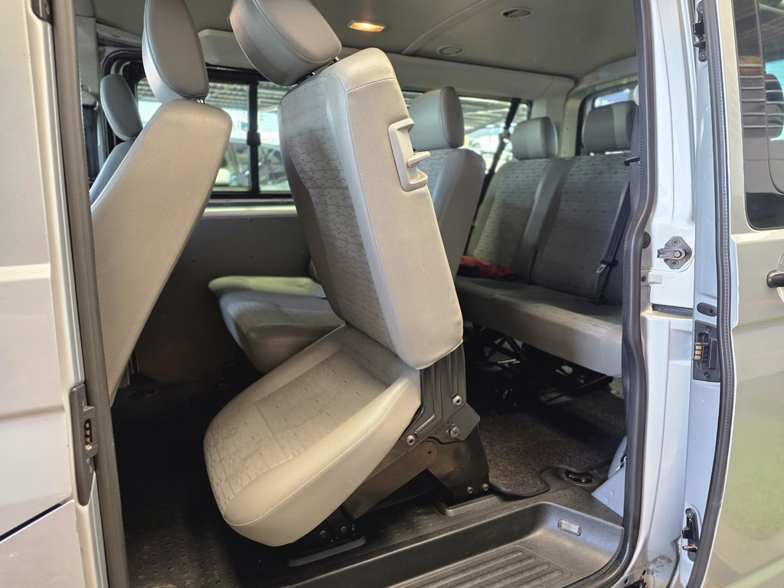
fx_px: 521
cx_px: 392
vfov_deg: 58.9
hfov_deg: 73.9
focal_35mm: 23
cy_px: 294
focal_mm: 6.25
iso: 125
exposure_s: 1/100
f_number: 1.7
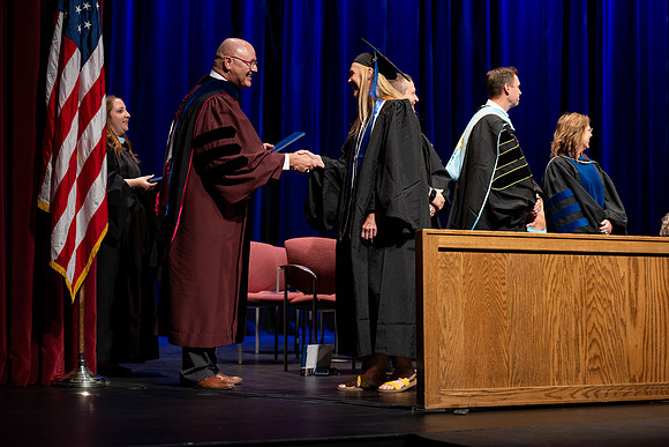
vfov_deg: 19.5
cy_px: 224
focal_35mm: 70
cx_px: 334
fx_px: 1301
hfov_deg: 28.8
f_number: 2.8
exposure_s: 1/250
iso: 640
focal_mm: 70
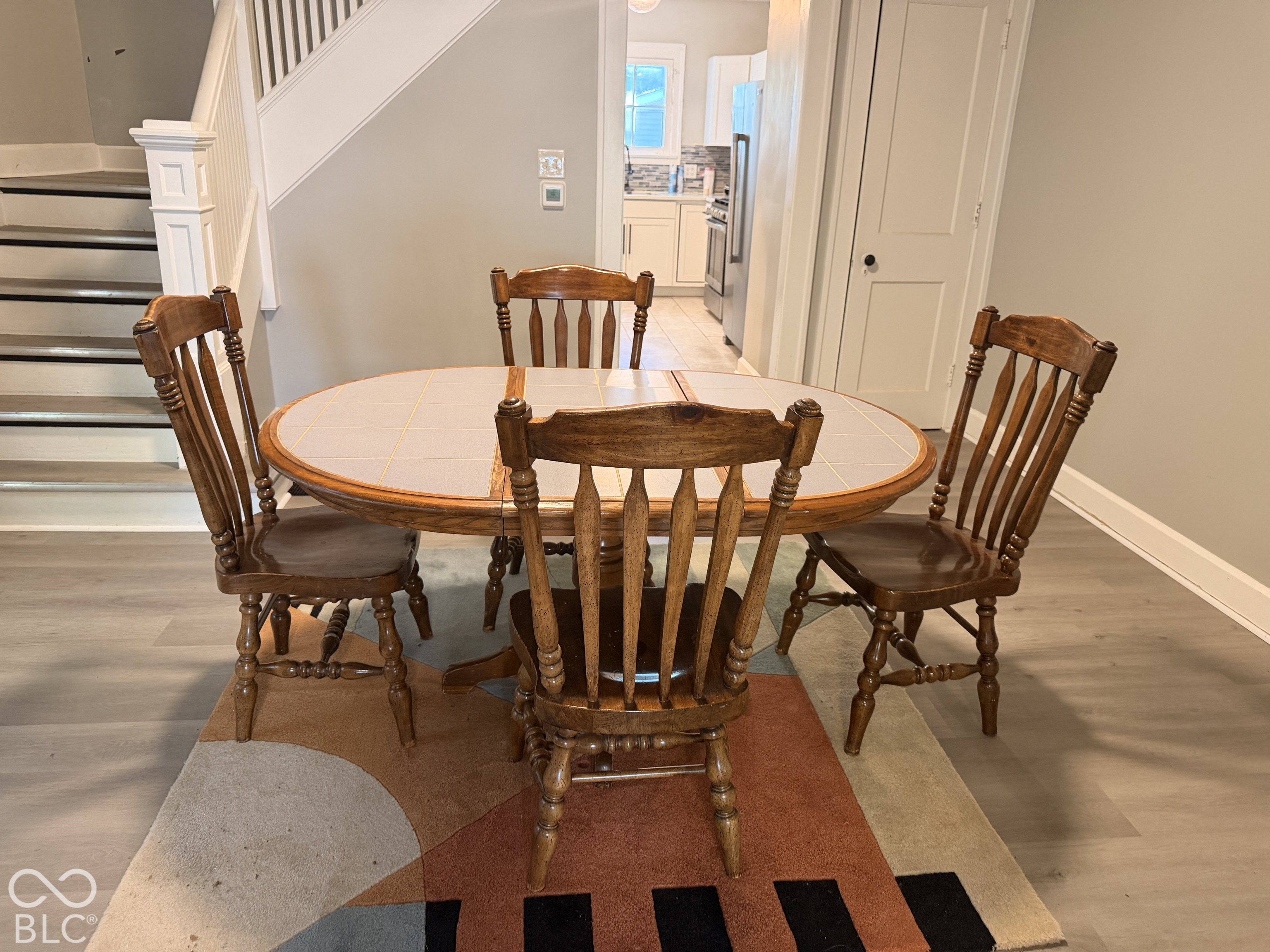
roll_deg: -2.0
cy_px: 476
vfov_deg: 56.8
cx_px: 635
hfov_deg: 71.6
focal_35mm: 24
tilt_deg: -18.5
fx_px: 881
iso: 400
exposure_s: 1/60
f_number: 1.78
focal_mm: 6.76
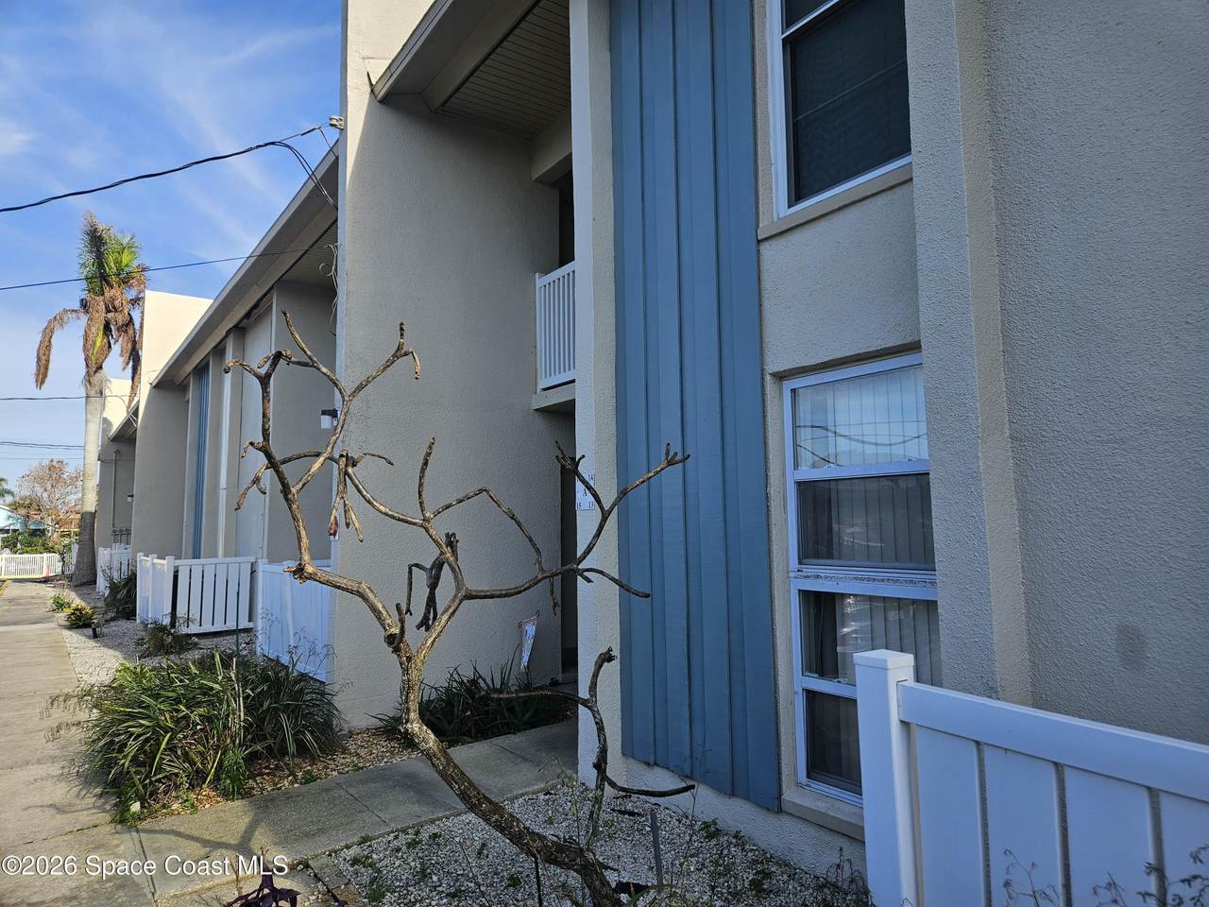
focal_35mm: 23
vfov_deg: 58.9
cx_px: 604
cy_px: 454
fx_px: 803
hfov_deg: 73.9
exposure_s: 1/934
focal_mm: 5.4
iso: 25
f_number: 1.8
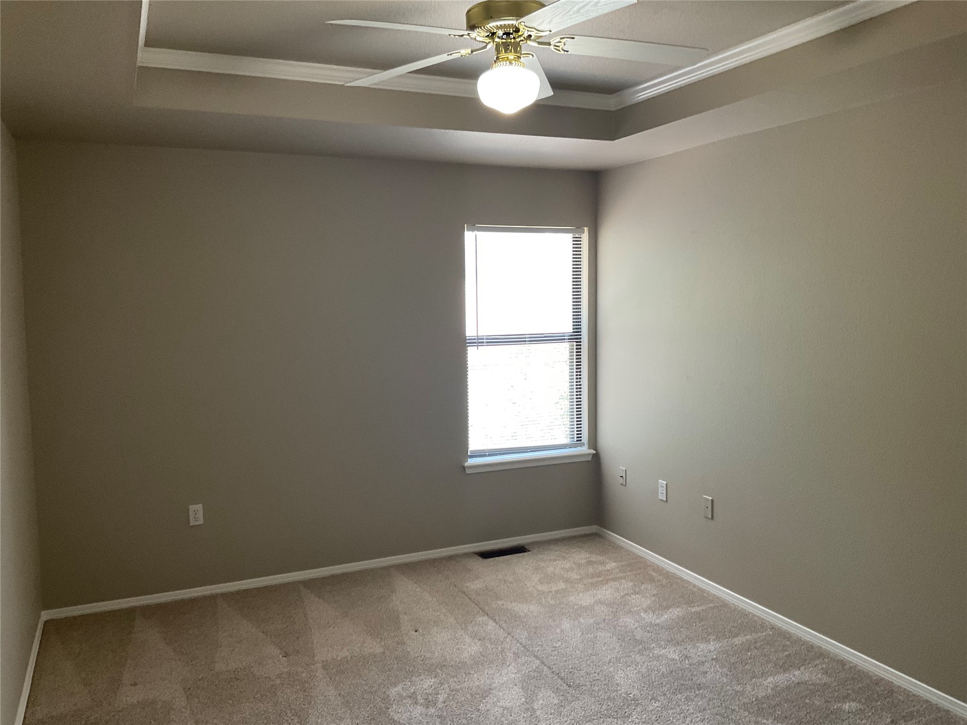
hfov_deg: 61.7
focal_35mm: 29
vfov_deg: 48.2
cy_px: 362
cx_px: 484
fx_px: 810
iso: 80
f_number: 1.8
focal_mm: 3
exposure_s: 1/60
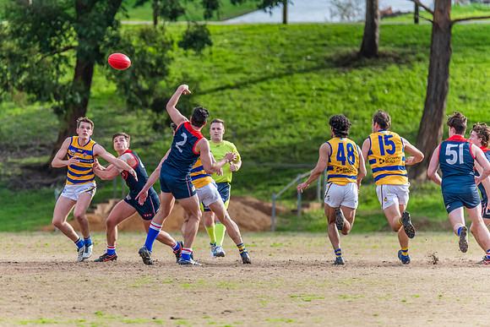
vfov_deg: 2.5
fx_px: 7390
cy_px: 142
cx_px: 206
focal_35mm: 543
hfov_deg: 3.8
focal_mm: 460
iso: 1400
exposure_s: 1/1600
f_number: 6.3
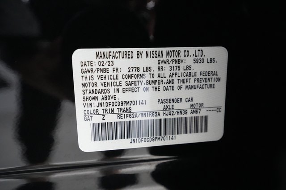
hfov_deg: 65.5
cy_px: 95
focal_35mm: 28
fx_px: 222
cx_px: 143
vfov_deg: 46.4
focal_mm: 28
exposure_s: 1/100
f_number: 4.5
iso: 16000
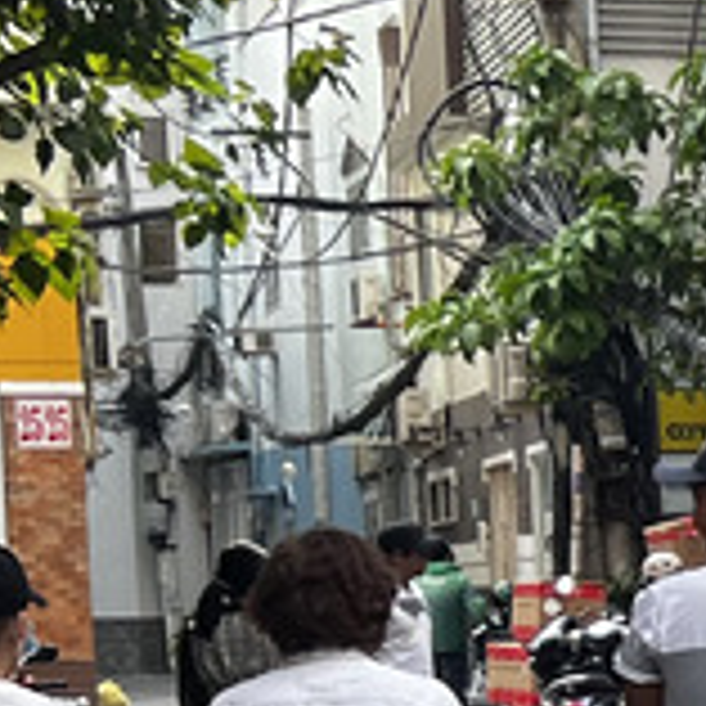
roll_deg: +1.4
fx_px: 4061
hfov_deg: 8.7
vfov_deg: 9.8
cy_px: 877
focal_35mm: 176
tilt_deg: -4.2
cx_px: 1884
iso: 50
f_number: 1.5
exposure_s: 1/309
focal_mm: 5.7
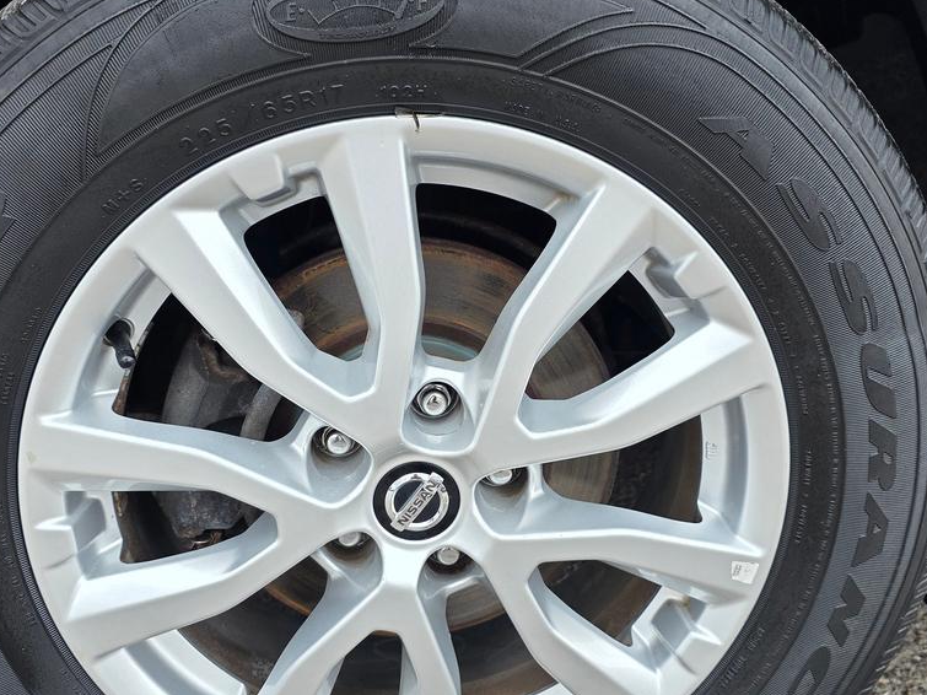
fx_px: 1044
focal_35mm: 39
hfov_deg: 47.9
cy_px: 404
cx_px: 454
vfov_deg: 36.7
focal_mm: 6.3
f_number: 1.7
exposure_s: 1/180
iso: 40
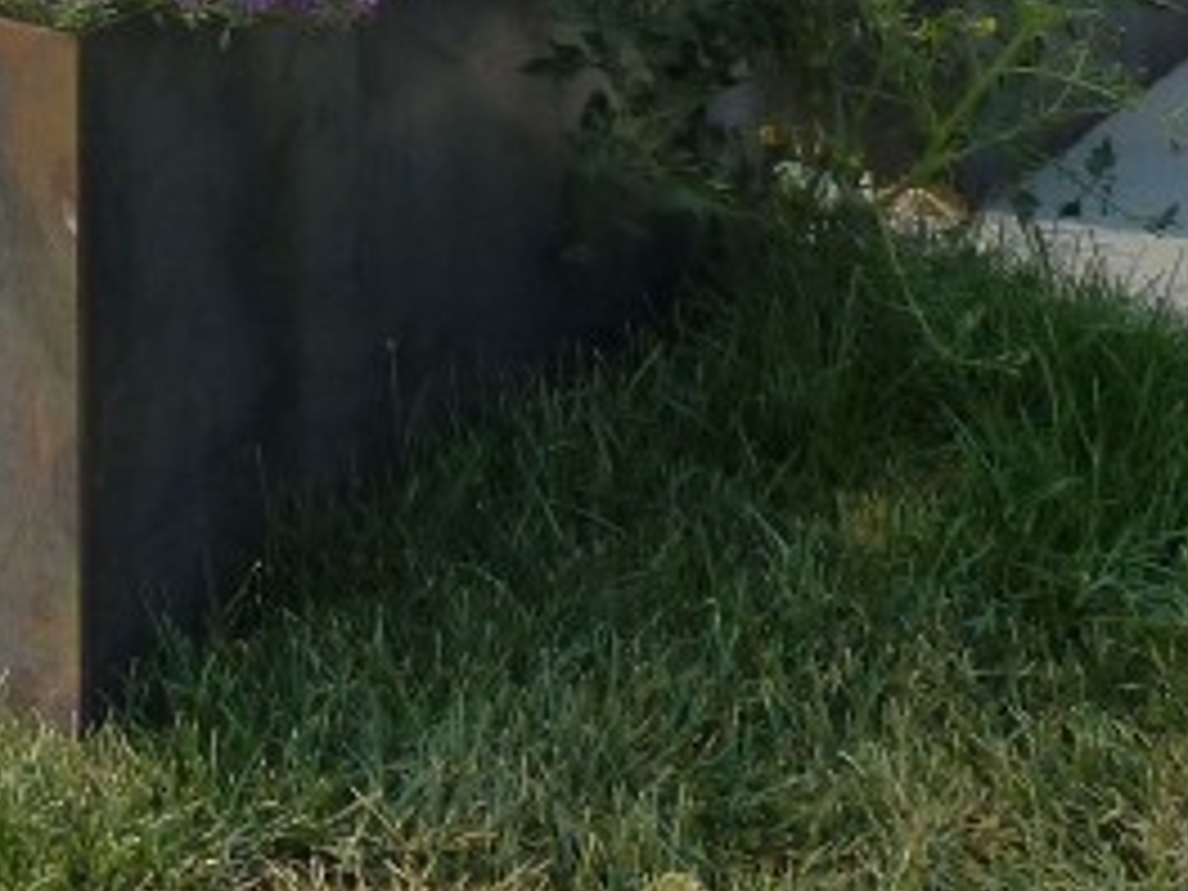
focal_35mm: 97
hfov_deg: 17.0
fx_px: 3329
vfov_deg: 13.4
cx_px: -891
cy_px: -824
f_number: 4
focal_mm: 4.5
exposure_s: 1/800
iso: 160
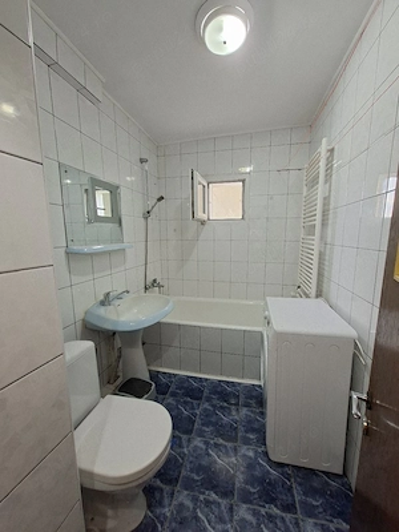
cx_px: 200
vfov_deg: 106.2
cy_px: 266
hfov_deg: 89.9
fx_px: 200
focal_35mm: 13
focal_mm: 1.74
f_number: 2.2
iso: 125
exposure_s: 1/40
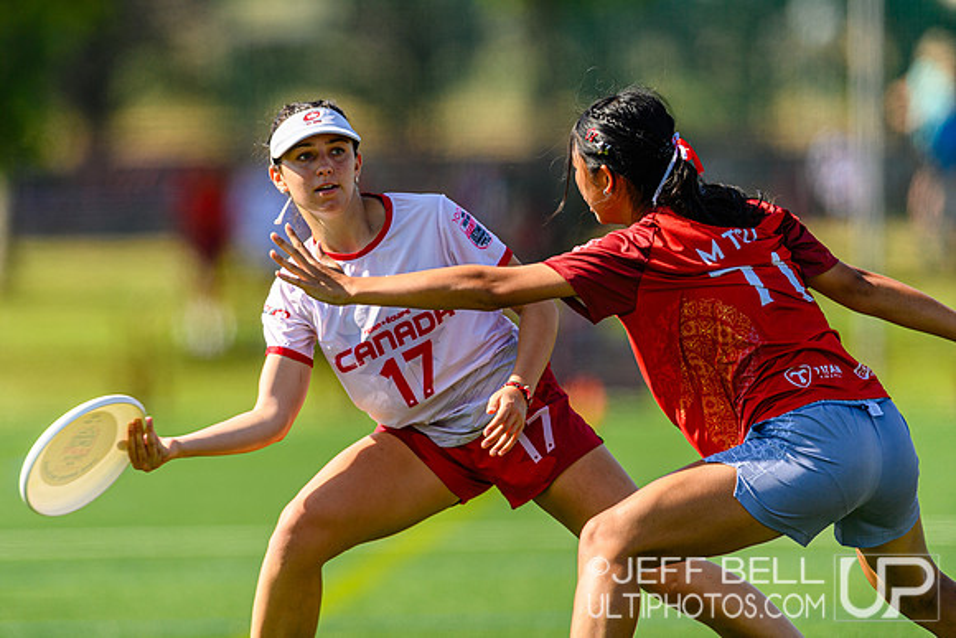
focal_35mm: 515
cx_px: 340
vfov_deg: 2.7
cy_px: 227
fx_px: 13686
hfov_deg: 4.0
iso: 100
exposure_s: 1/1600
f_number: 3.2
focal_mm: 400
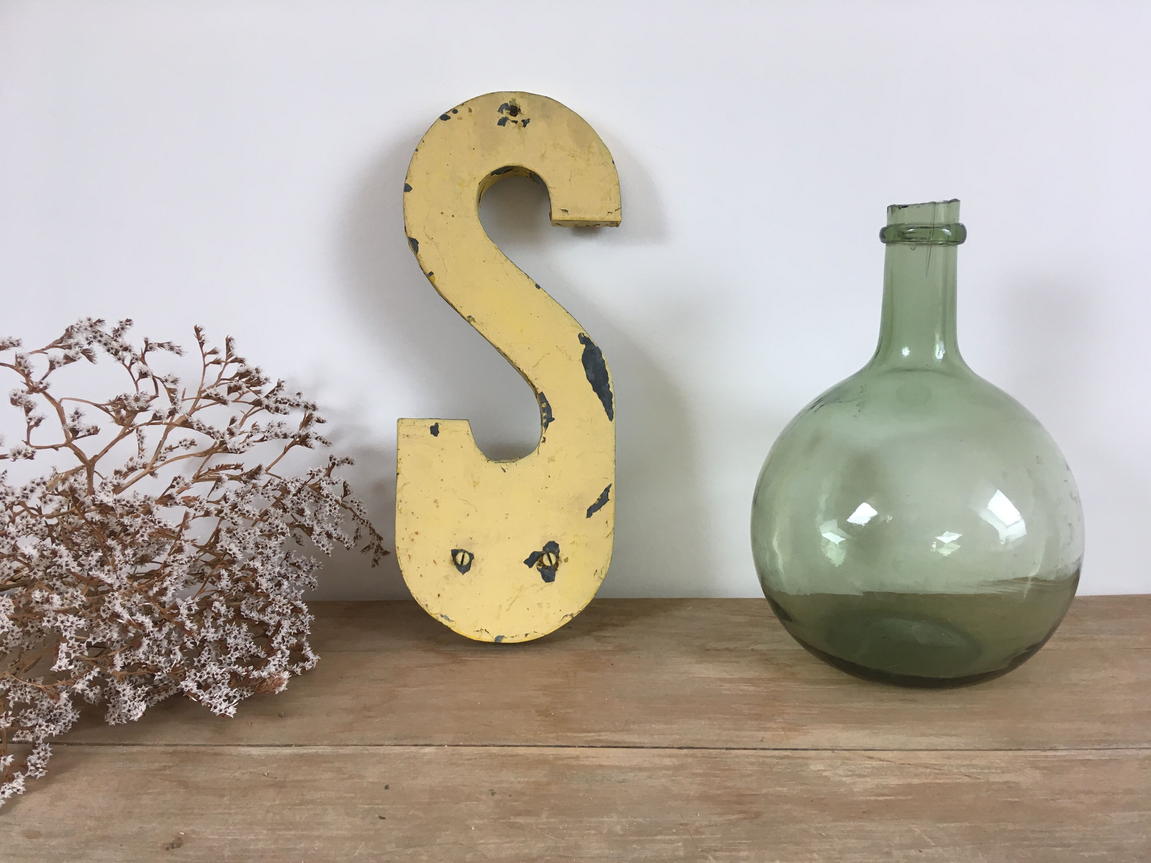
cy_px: 432
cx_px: 576
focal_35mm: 29
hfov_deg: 61.7
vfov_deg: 48.2
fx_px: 964
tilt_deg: -10.8
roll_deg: +0.9
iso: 25
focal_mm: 4.15
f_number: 2.2
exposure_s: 1/33
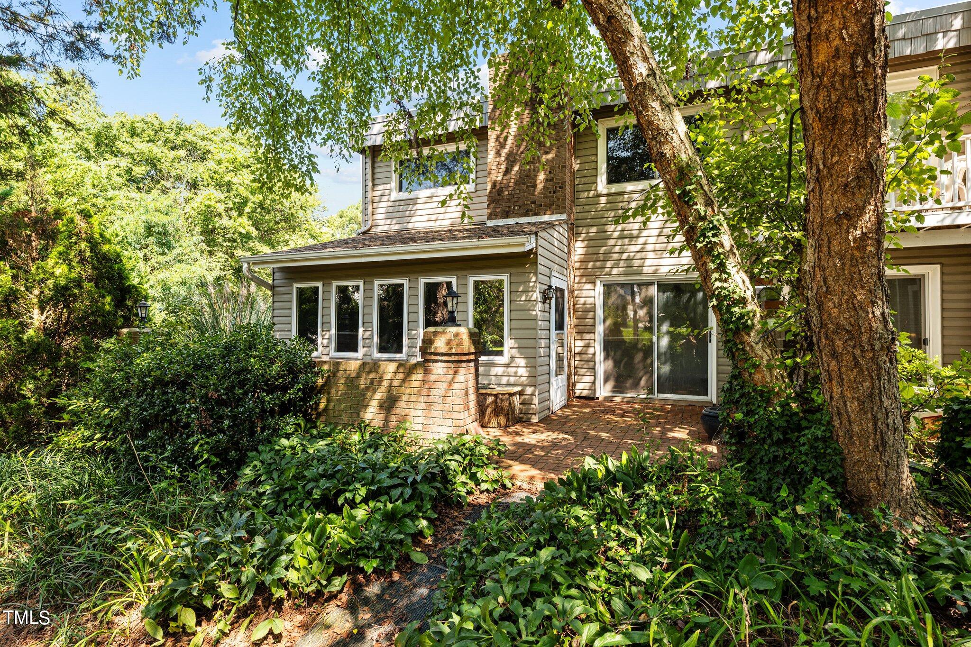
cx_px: 486
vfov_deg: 67.4
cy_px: 324
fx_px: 485
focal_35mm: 18
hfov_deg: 90.0
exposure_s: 1/40
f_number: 7.1
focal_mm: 18
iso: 200
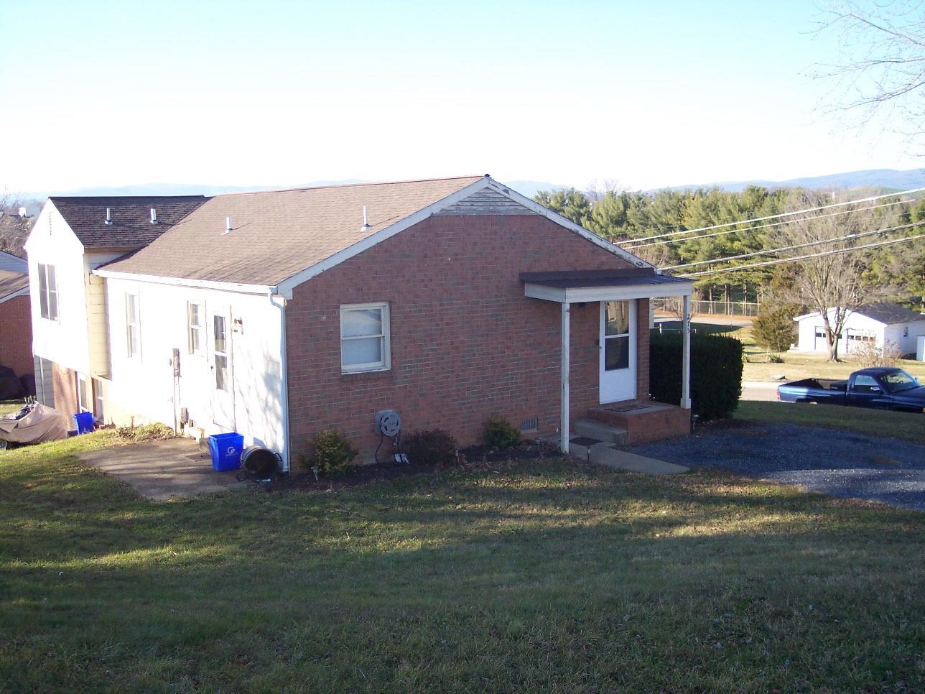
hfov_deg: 49.0
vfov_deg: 37.7
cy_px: 347
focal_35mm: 38
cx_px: 462
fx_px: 1015
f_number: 2.8
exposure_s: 1/500
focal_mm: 8
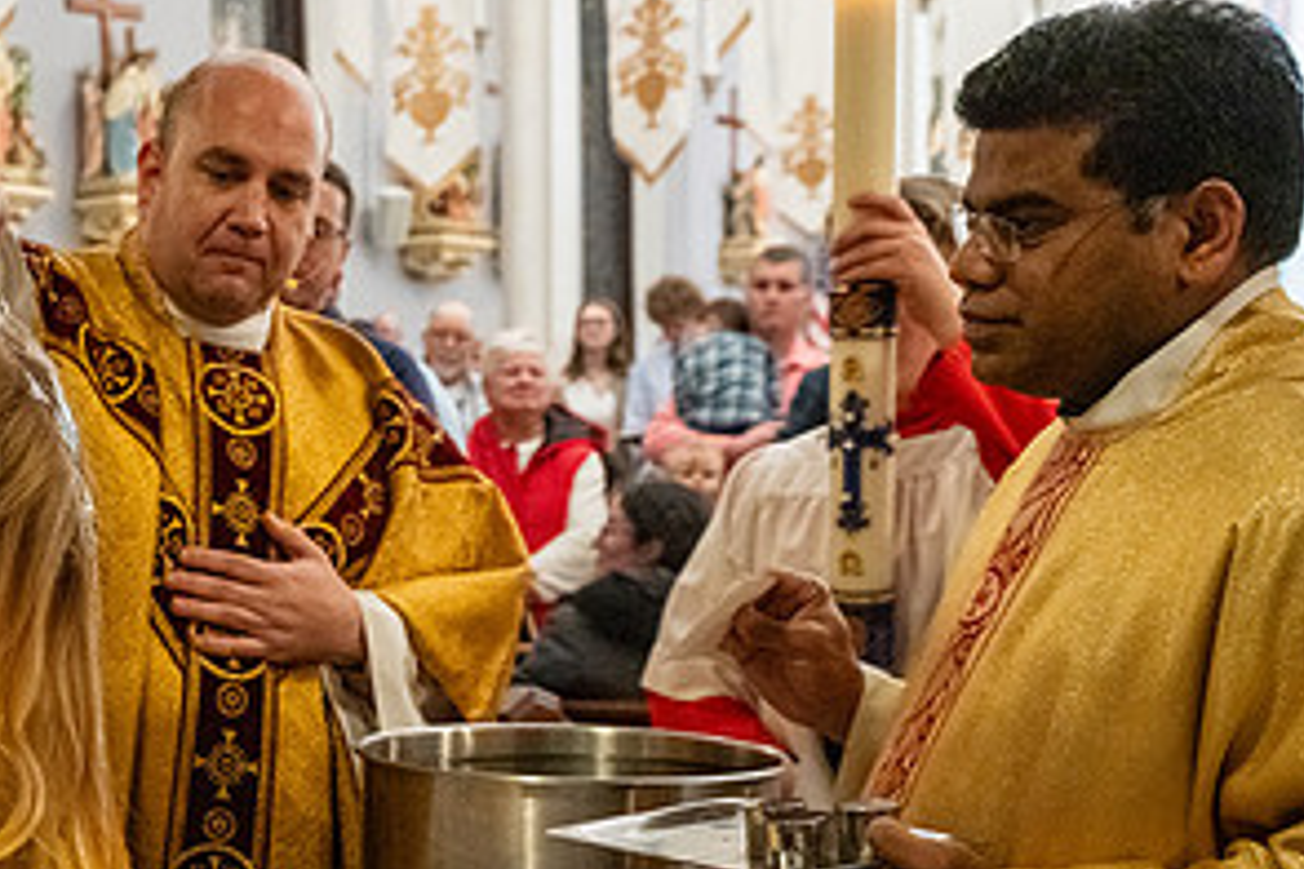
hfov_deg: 27.1
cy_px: 667
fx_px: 2572
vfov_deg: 19.0
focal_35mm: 71
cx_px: 58
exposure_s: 1/60
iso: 5000
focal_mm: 36
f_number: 4.8
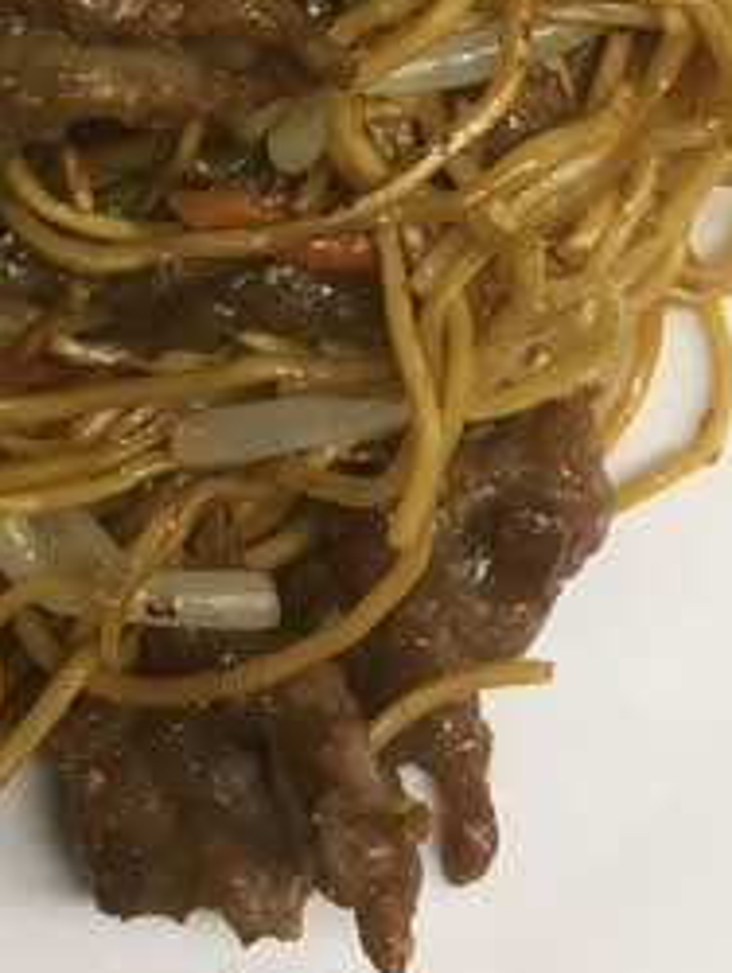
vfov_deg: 20.3
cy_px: -407
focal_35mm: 85
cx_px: 70
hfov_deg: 17.1
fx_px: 2393
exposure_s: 1/30
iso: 125
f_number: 2.2
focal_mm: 4.15
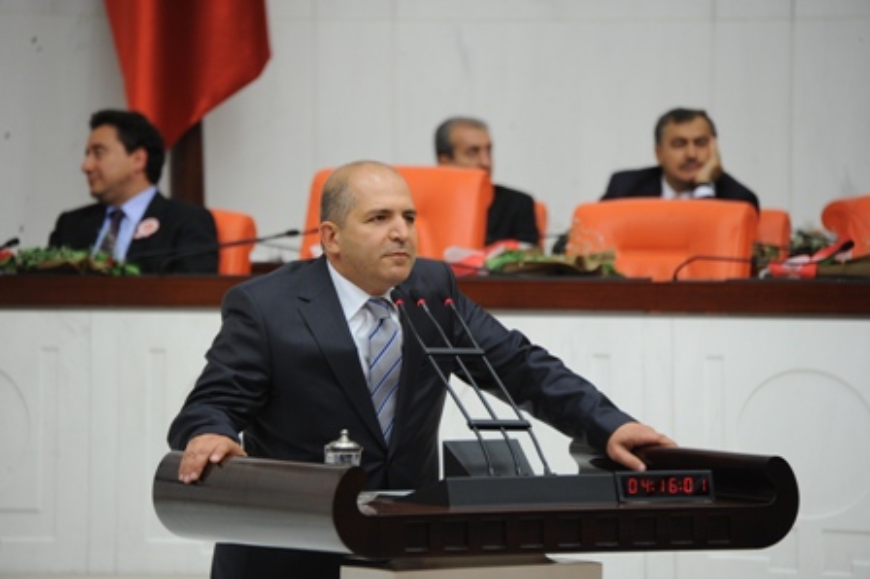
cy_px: 290
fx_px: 7244
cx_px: 435
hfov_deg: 6.9
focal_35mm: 300
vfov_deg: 4.6
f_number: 5.6
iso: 1600
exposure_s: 1/80
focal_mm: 300
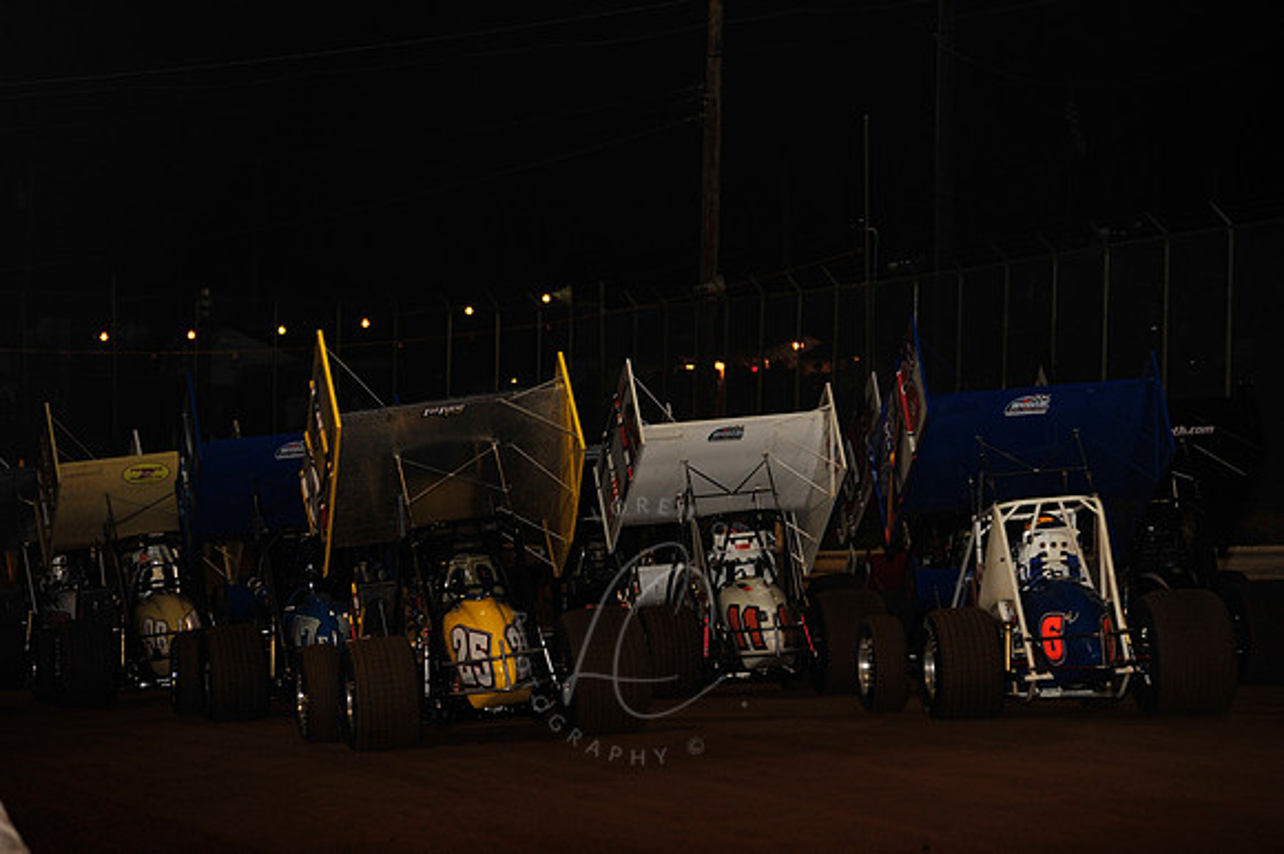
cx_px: 642
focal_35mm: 200
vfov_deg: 6.9
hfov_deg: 10.3
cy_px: 427
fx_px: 7129
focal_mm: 200
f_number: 6.3
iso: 800
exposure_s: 1/320
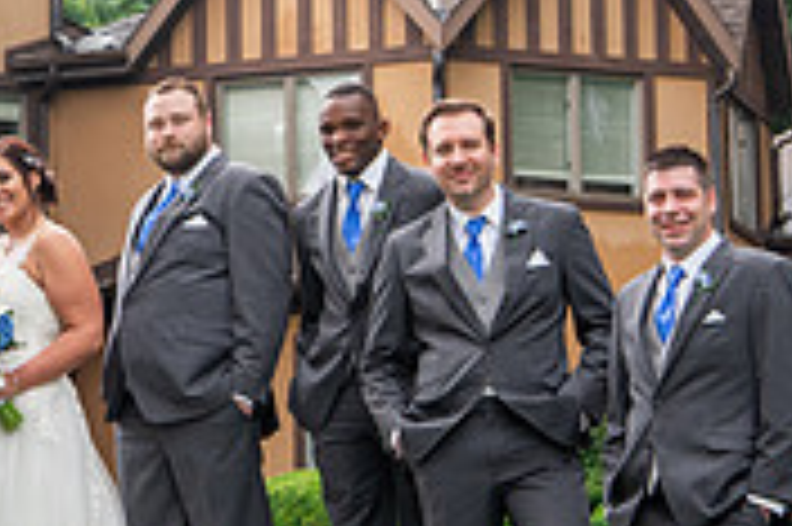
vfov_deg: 8.5
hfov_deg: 12.5
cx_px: -50
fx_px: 3561
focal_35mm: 162
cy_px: 348
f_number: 5
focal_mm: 48
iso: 400
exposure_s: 1/250
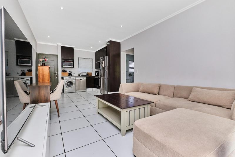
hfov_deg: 100.4
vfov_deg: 77.3
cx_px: 118
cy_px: 78
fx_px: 98
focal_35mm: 15
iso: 800
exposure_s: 1/200
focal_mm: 10
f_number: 8
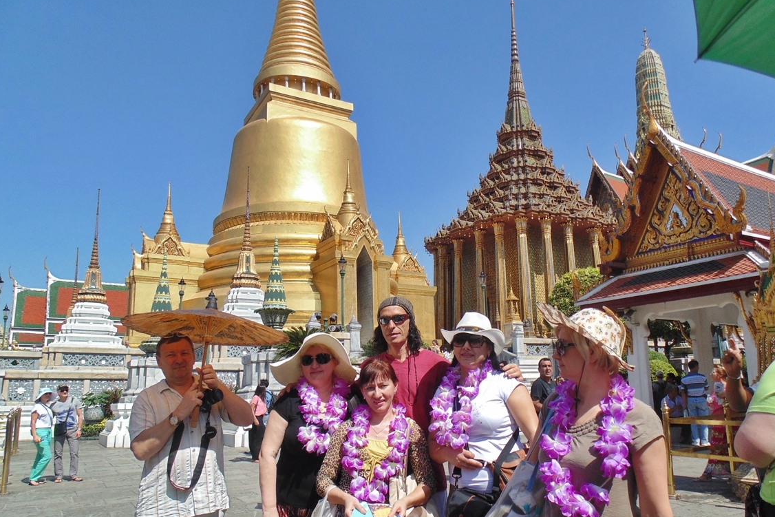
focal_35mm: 26
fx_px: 560
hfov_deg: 69.3
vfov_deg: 49.5
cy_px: 288
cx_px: 416
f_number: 9.7
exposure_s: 1/125
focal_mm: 4
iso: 80
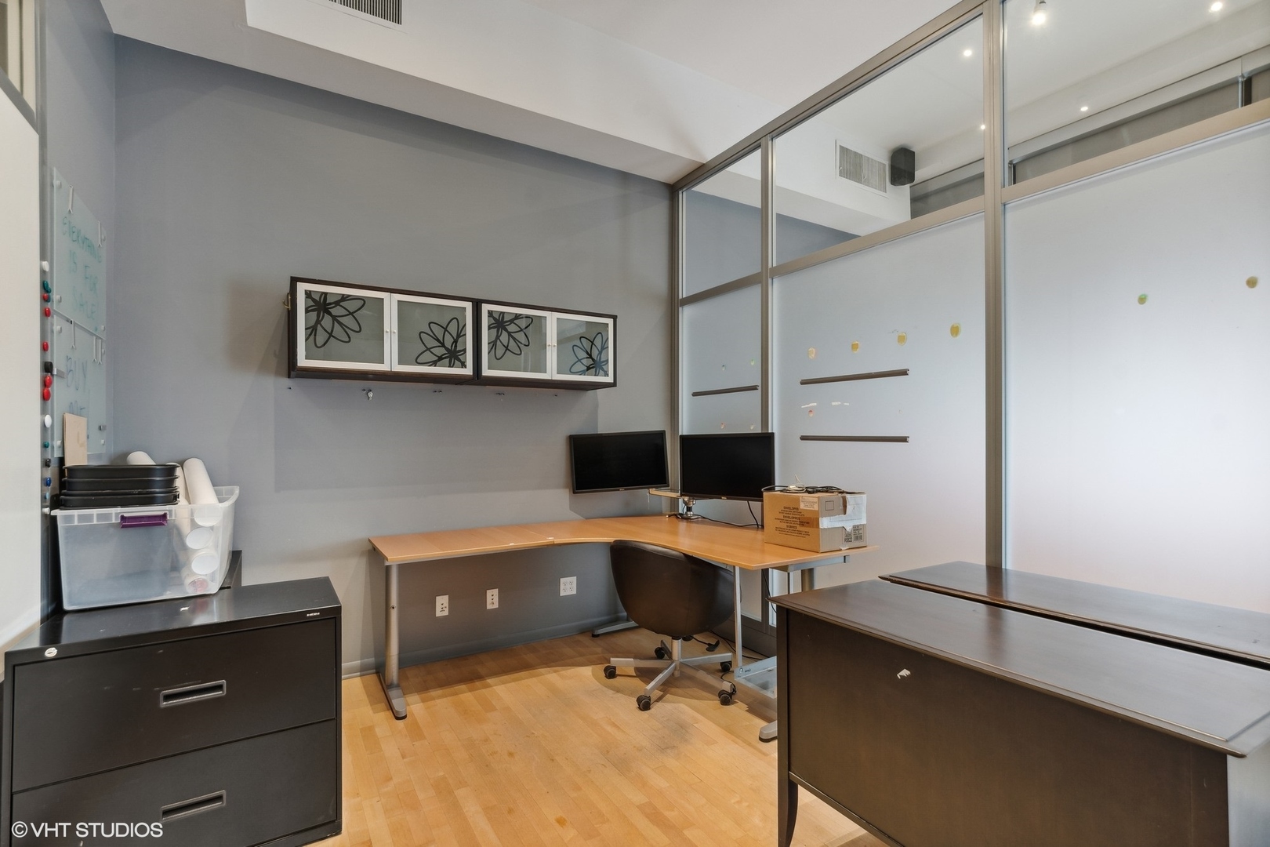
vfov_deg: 77.3
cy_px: 424
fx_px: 529
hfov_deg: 100.4
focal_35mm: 15
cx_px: 635
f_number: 8
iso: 200
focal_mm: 10
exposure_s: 1/3.33
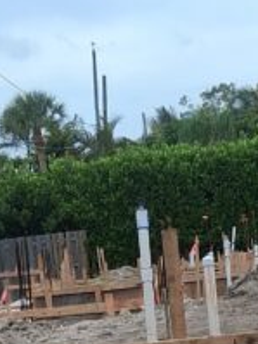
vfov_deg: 14.0
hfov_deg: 11.0
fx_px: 1333
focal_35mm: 134
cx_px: 161
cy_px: 477
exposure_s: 1/518
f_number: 1.8
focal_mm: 3.98
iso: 25
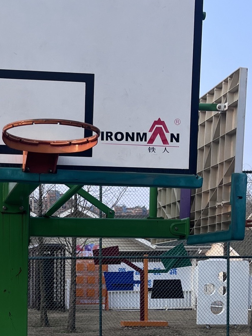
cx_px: 3
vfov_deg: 29.0
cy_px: 305
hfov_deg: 22.1
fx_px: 622
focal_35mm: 64
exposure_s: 1/1163
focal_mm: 5.1
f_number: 1.6
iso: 50
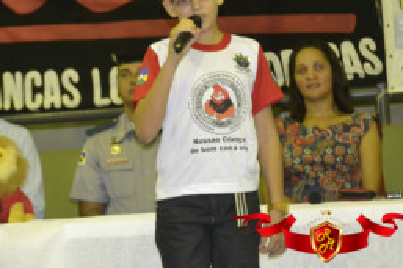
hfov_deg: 13.4
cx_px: 58
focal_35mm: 152
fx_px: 1700
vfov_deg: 9.0
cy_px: 57
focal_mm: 52
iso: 3200
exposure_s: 1/60
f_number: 5
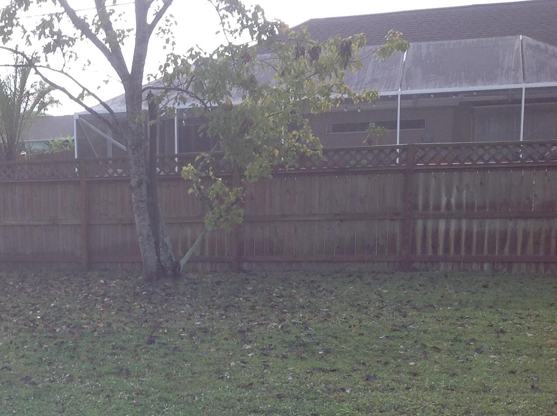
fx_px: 1157
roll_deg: +3.1
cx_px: 10
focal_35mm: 72
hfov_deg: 25.8
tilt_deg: -13.7
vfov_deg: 20.0
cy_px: 371
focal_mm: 4.28
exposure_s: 1/432
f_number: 2.4
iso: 50
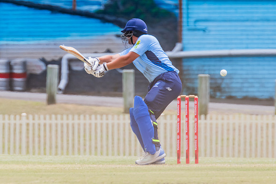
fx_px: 7868
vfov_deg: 1.3
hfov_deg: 2.0
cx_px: 118
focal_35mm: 1026
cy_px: 59
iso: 800
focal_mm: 600
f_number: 9
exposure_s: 1/2000
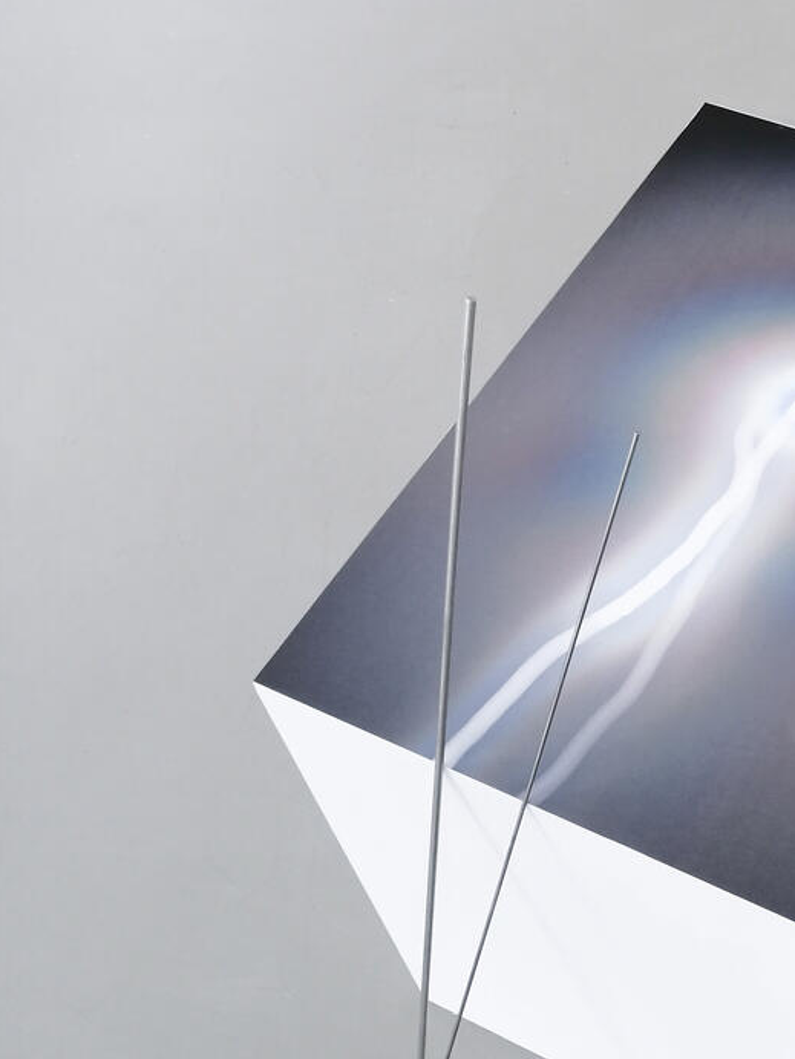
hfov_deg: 26.8
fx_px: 1592
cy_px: 587
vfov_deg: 36.8
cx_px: 760
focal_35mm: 52
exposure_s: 1/60
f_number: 1.8
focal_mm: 3.95
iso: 125
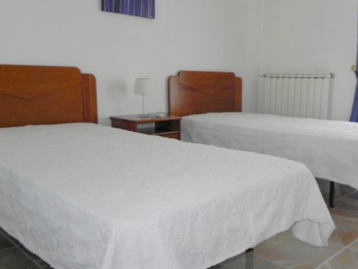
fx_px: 373
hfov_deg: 51.1
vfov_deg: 39.7
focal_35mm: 36
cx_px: 207
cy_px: 146
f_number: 2.8
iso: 160
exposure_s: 1/44.4
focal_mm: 4.6
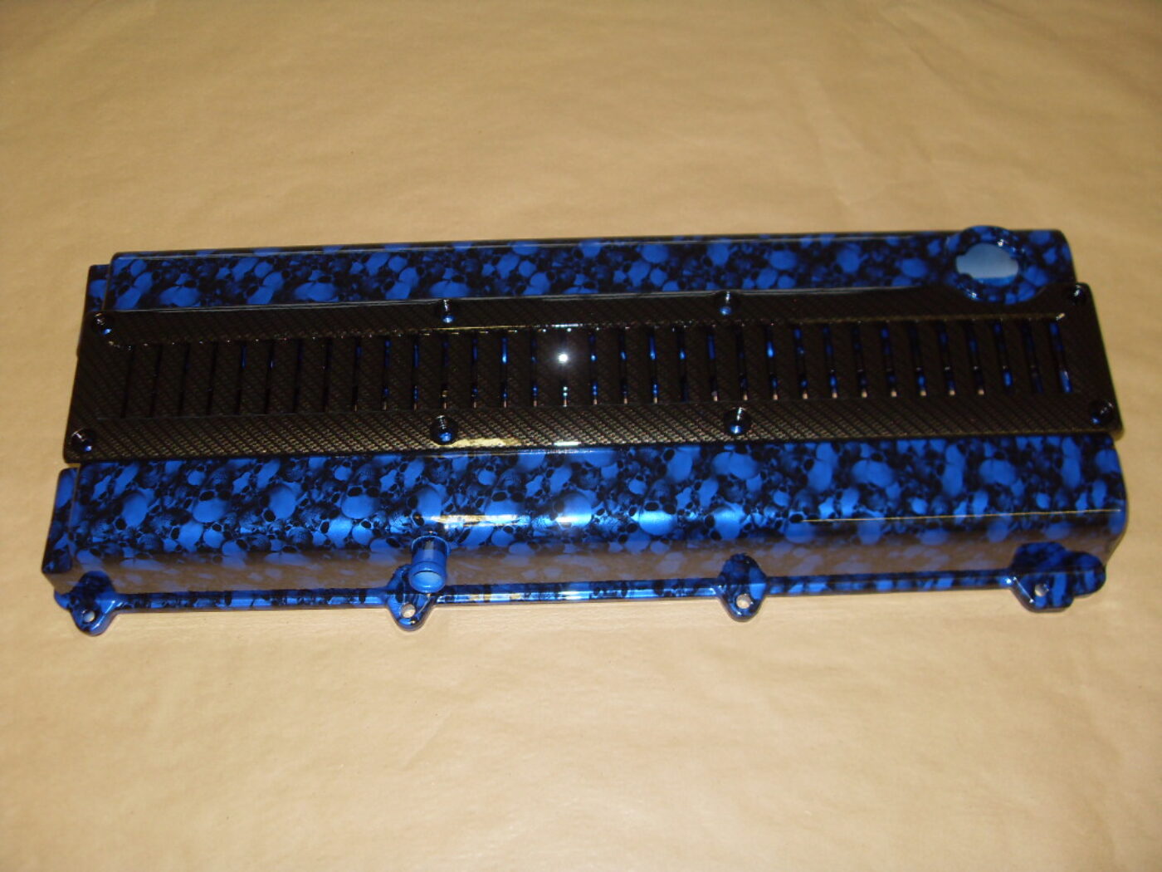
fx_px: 1175
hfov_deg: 52.6
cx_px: 581
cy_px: 436
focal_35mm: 35
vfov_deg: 40.7
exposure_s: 1/45
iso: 100
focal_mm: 6.3
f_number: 2.8
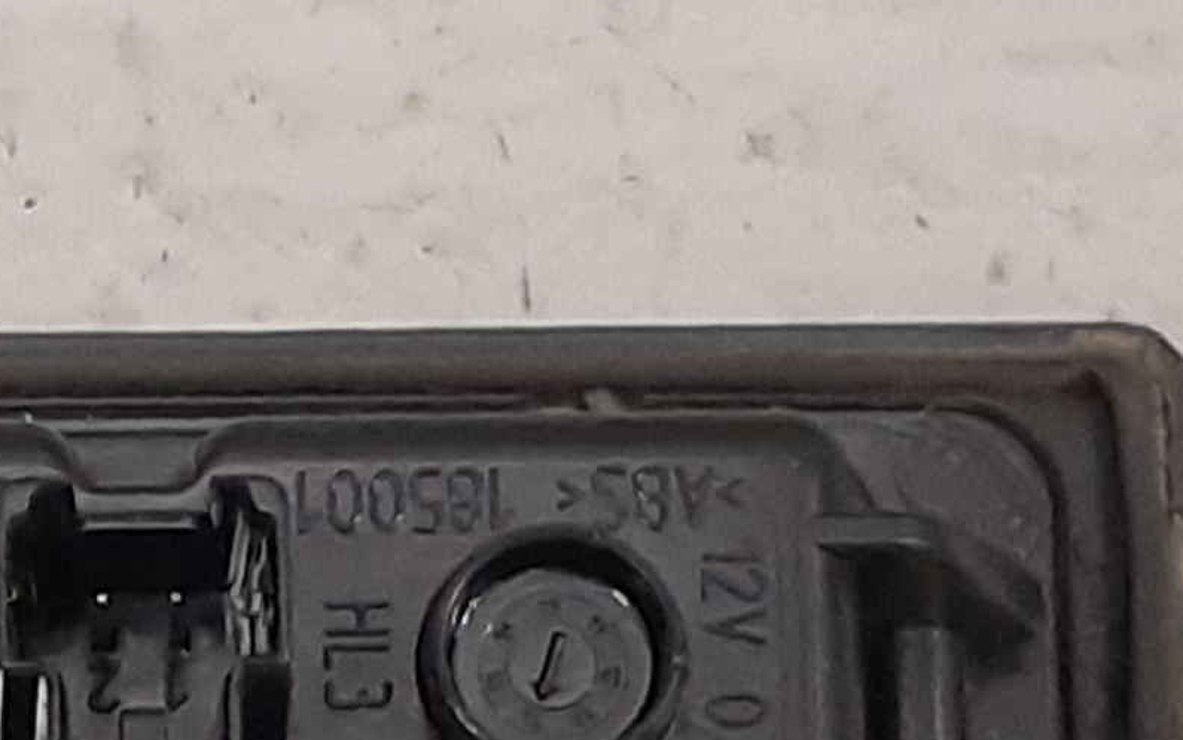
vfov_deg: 17.9
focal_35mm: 71
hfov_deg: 27.5
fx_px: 2289
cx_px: 37
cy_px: 727
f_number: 1.7
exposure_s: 1/50
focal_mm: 3.93
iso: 160
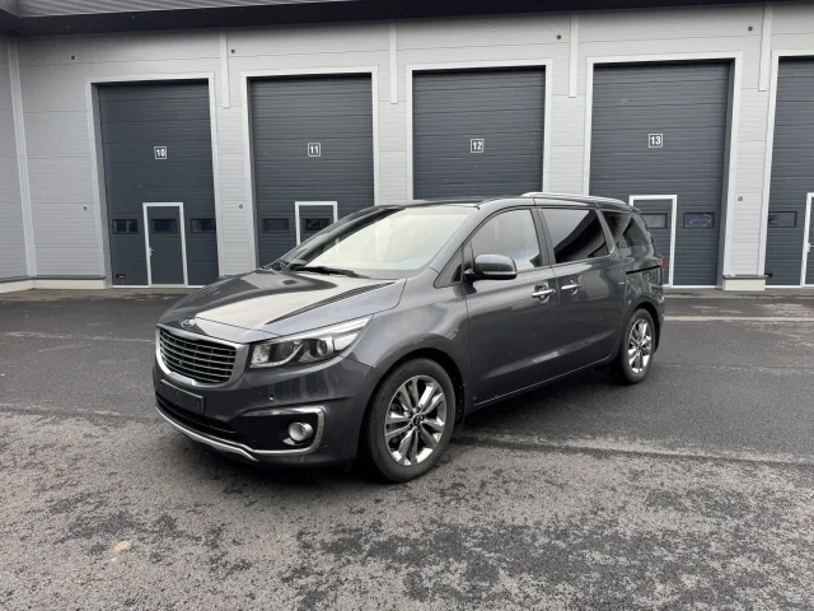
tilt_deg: -7.7
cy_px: 306
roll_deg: +0.0
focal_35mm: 24
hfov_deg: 71.6
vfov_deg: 56.8
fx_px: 564
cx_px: 407
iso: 80
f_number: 1.78
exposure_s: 1/121
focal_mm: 6.76
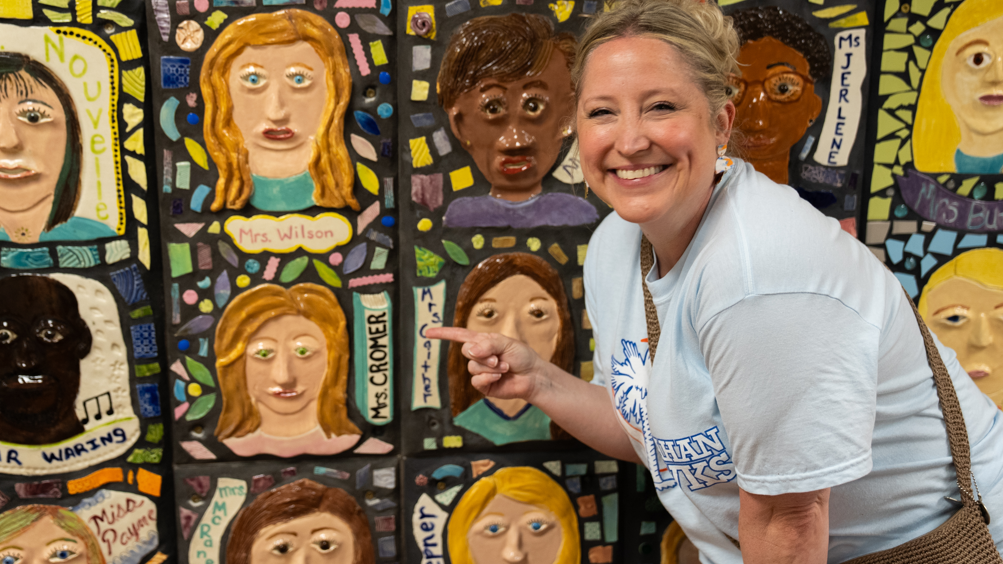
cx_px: 503
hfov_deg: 41.3
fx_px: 1330
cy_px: 244
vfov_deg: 23.9
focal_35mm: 50
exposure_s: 1/125
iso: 640
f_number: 2.8
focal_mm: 47
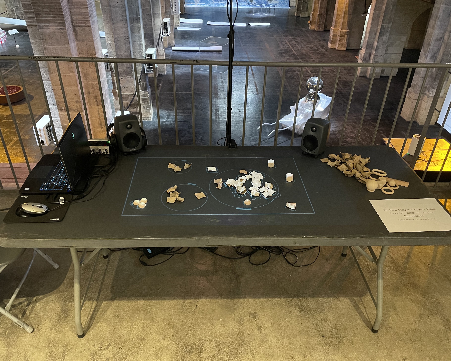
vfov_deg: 51.5
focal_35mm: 28
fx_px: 374
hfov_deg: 62.2
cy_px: 180
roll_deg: -1.1
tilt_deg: -33.6
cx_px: 230
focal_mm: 4.2
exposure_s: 1/25
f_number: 1.6
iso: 500
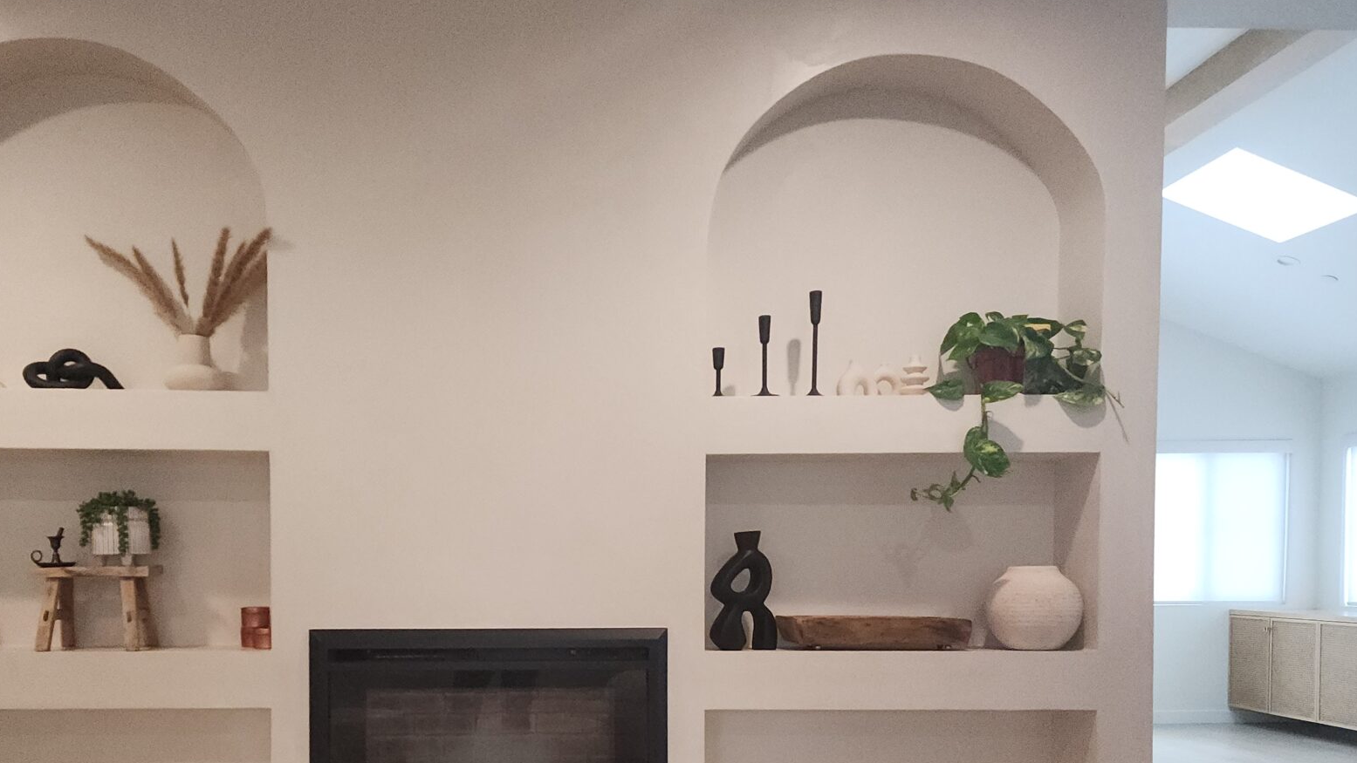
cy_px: 602
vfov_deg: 34.6
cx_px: 538
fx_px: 1188
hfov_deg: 59.0
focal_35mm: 33
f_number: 1.8
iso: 640
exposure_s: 1/393
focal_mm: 6.4
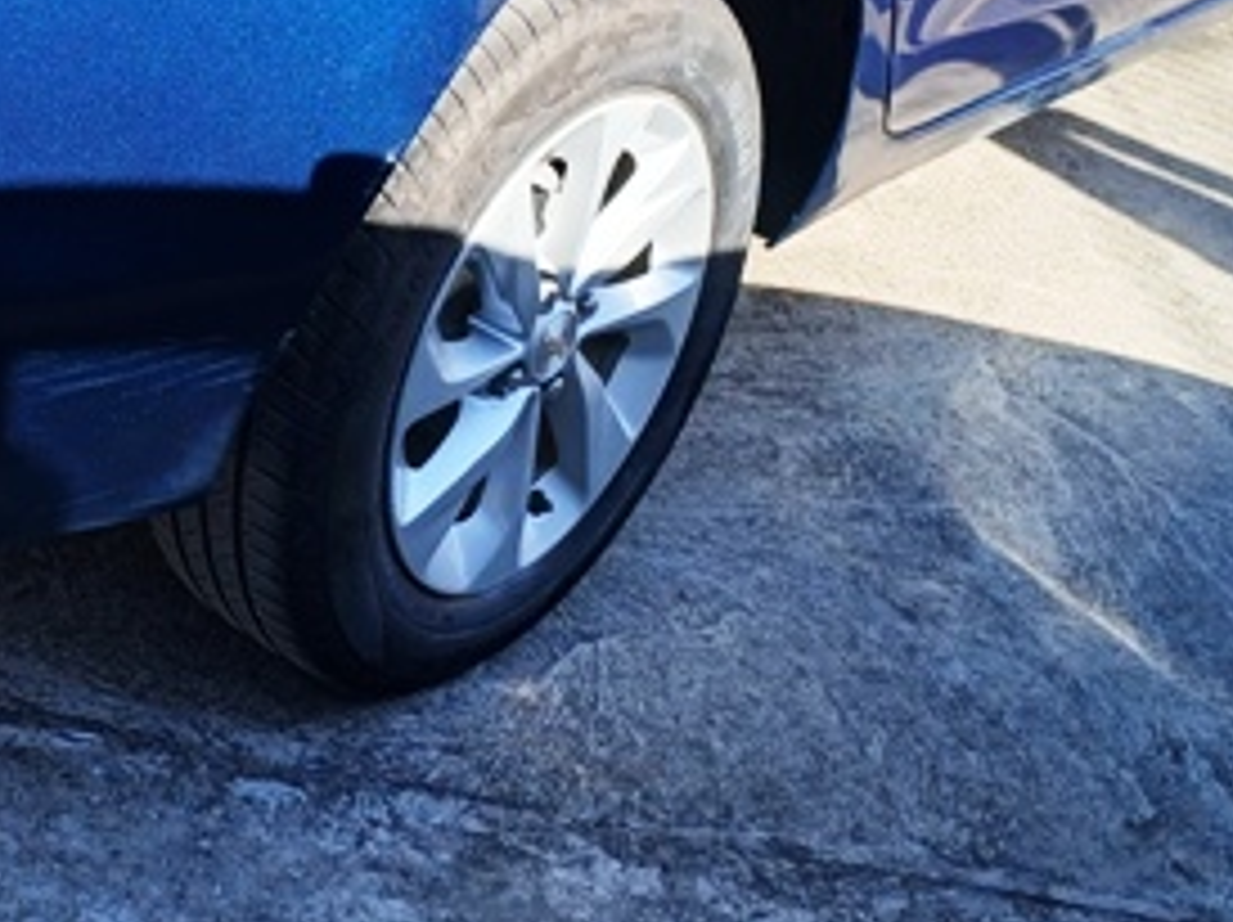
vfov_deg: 18.7
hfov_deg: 25.0
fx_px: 2705
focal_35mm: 76
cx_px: 162
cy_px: -63
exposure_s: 1/154
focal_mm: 3.98
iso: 20
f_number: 1.8
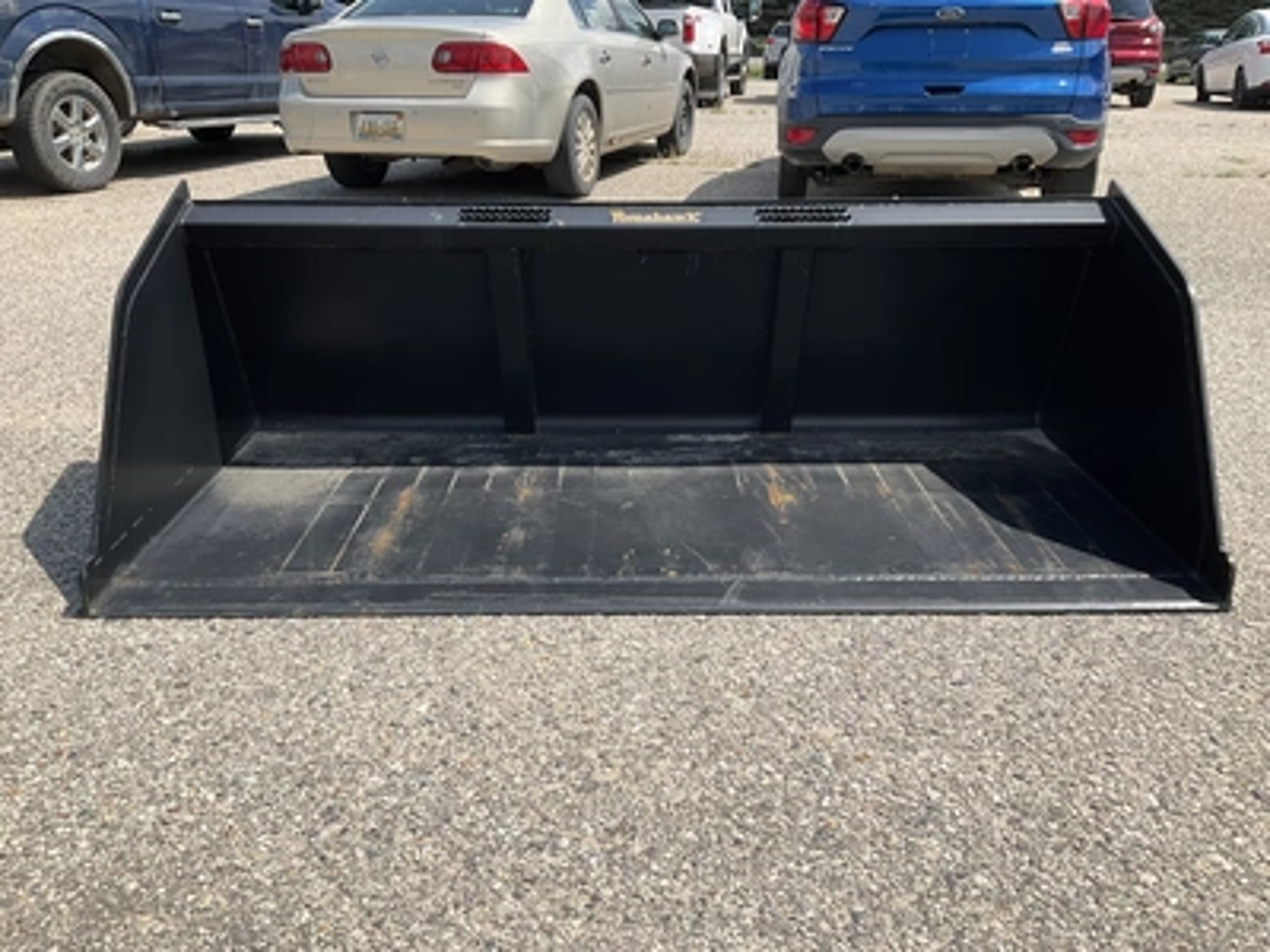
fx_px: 1064
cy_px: 476
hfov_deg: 61.7
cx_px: 635
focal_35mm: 29
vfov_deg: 48.2
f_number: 1.8
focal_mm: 3
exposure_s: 1/1577
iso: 25
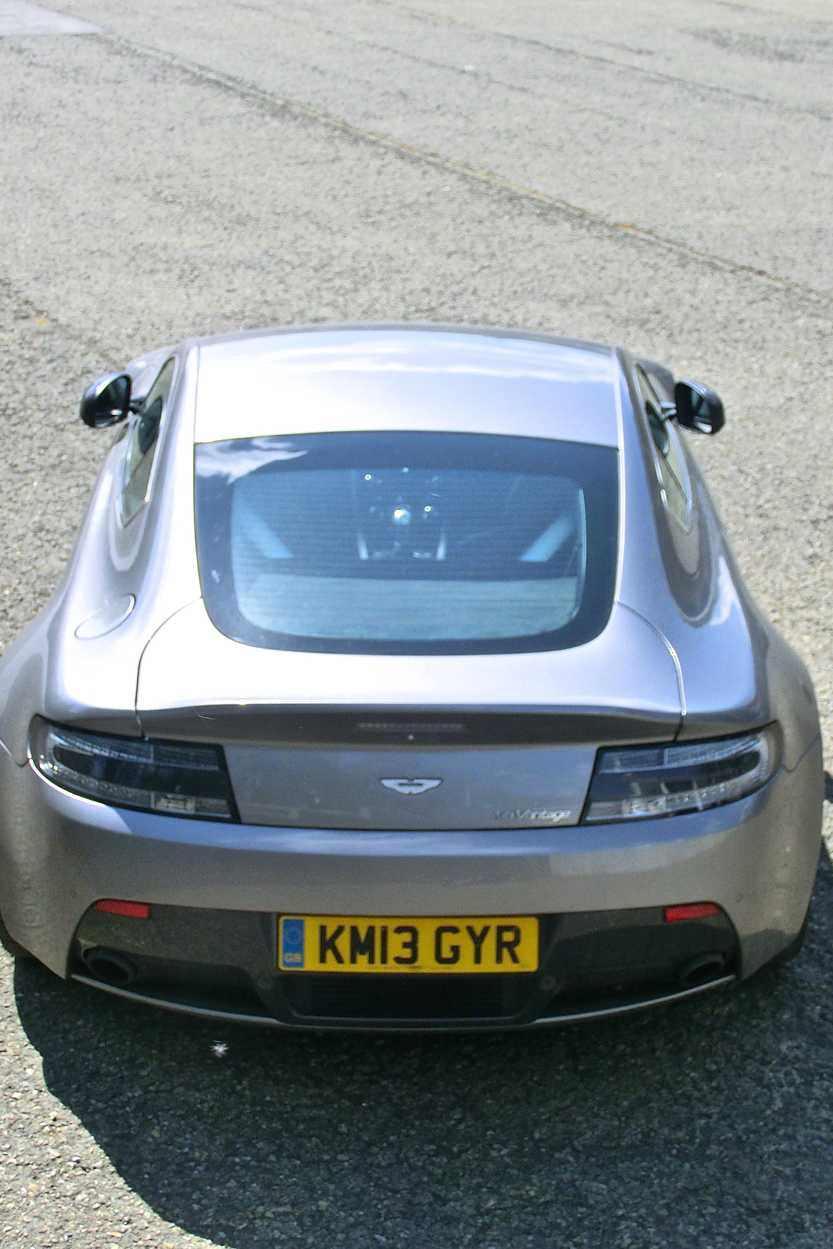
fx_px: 2498
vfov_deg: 28.1
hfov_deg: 18.9
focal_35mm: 72
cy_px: 626
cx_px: 403
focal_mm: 12.29
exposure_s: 1/1000
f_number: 4.8
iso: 160
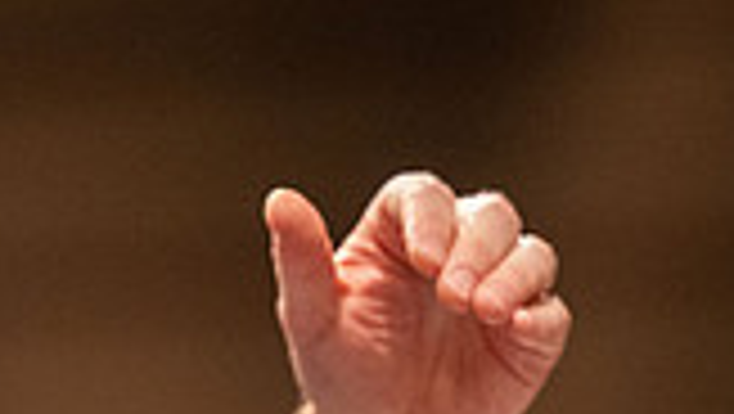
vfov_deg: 2.3
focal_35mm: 541
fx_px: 10538
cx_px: -5
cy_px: 362
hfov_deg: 4.0
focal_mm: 145
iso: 3200
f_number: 2.8
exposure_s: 1/320
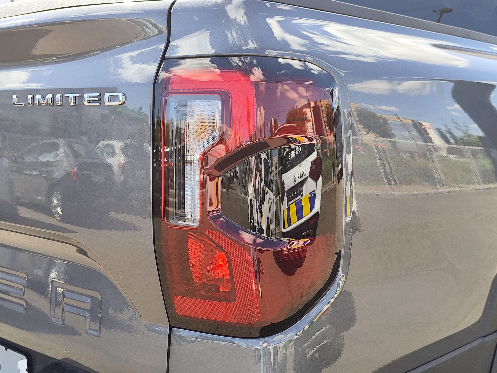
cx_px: 248
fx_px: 603
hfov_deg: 44.8
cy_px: 186
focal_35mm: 42
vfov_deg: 34.3
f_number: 1.65
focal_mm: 6.19
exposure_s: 1/268
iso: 50
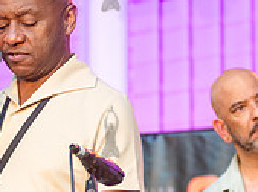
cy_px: 132
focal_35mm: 284
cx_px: 110
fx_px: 2112
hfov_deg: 7.0
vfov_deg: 5.2
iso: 800
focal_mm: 80
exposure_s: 1/200
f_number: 3.5
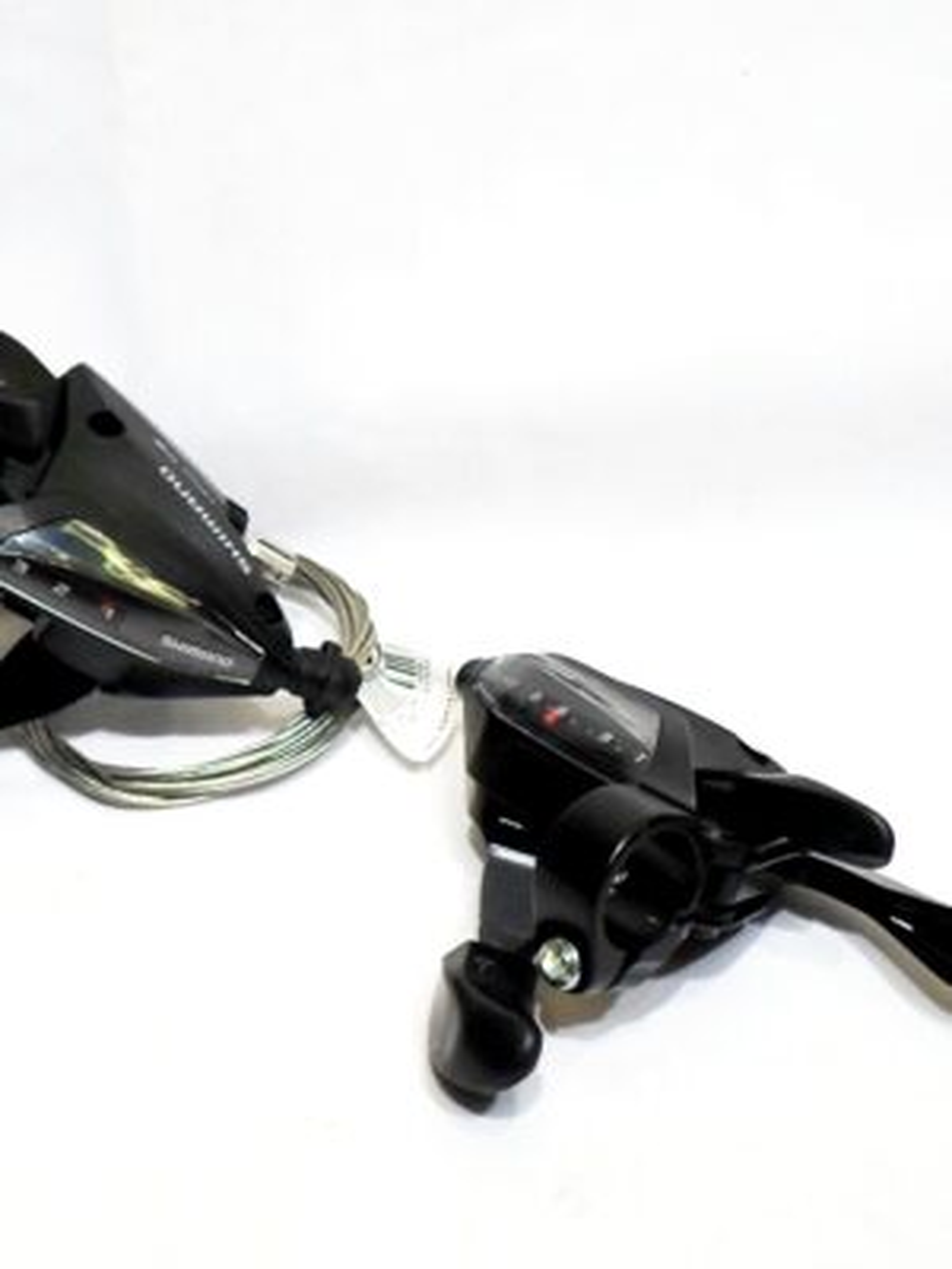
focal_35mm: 36
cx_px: 476
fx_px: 1320
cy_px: 634
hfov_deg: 39.7
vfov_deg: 51.4
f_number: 3
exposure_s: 1/60
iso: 80
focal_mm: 6.5
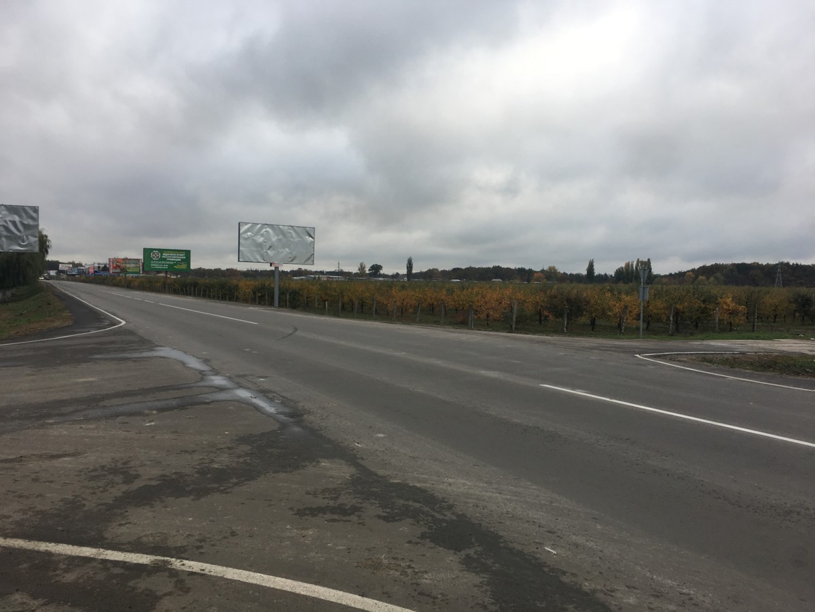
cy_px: 306
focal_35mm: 29
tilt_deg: -1.2
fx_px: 683
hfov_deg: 61.7
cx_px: 408
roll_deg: -0.2
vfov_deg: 48.2
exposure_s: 1/256
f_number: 2.2
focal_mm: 4.15
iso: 25
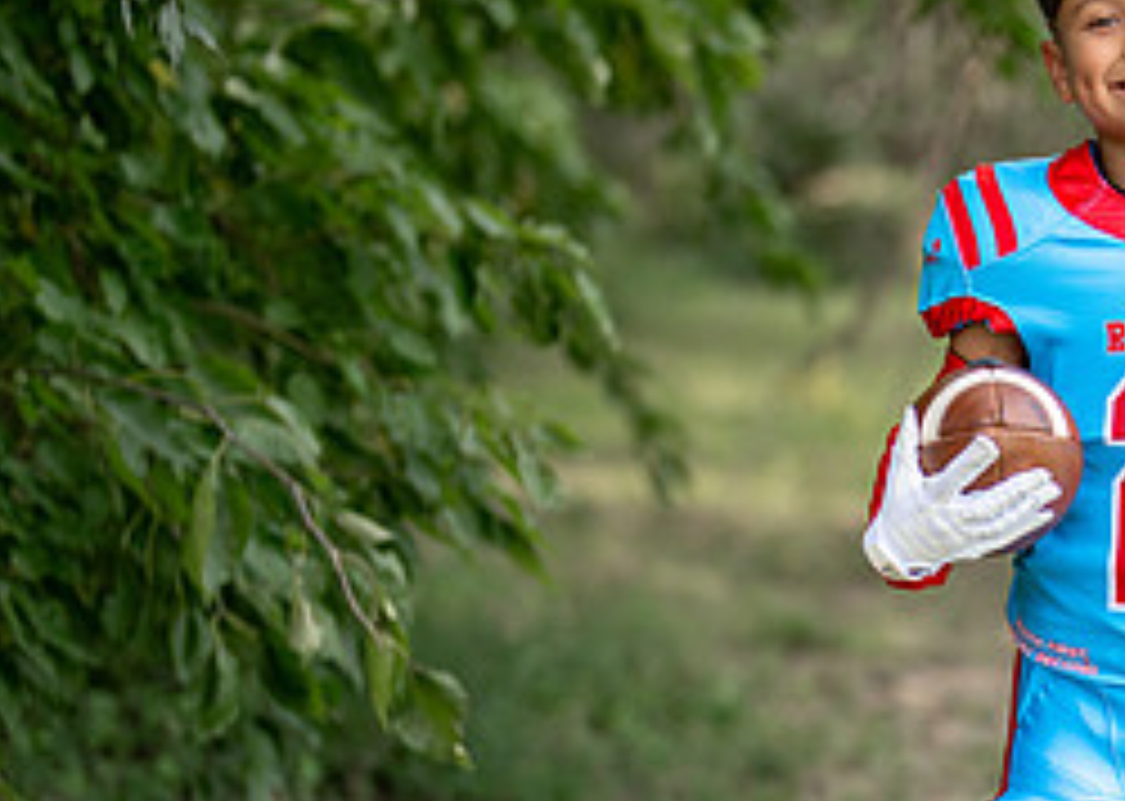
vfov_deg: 9.3
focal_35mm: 154
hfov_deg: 12.8
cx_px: 1280
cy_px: 606
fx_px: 4915
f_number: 1.2
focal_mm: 50
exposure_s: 1/2500
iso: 100
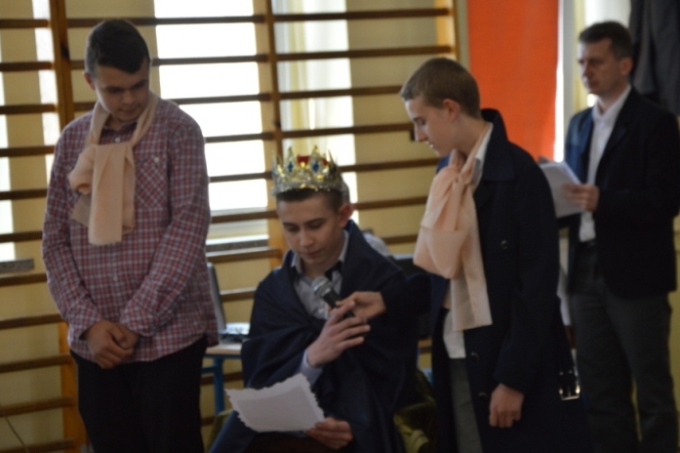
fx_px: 2662
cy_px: 196
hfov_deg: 14.6
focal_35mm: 141
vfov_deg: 9.7
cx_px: 380
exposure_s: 1/80
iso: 400
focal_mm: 80
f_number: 5.3
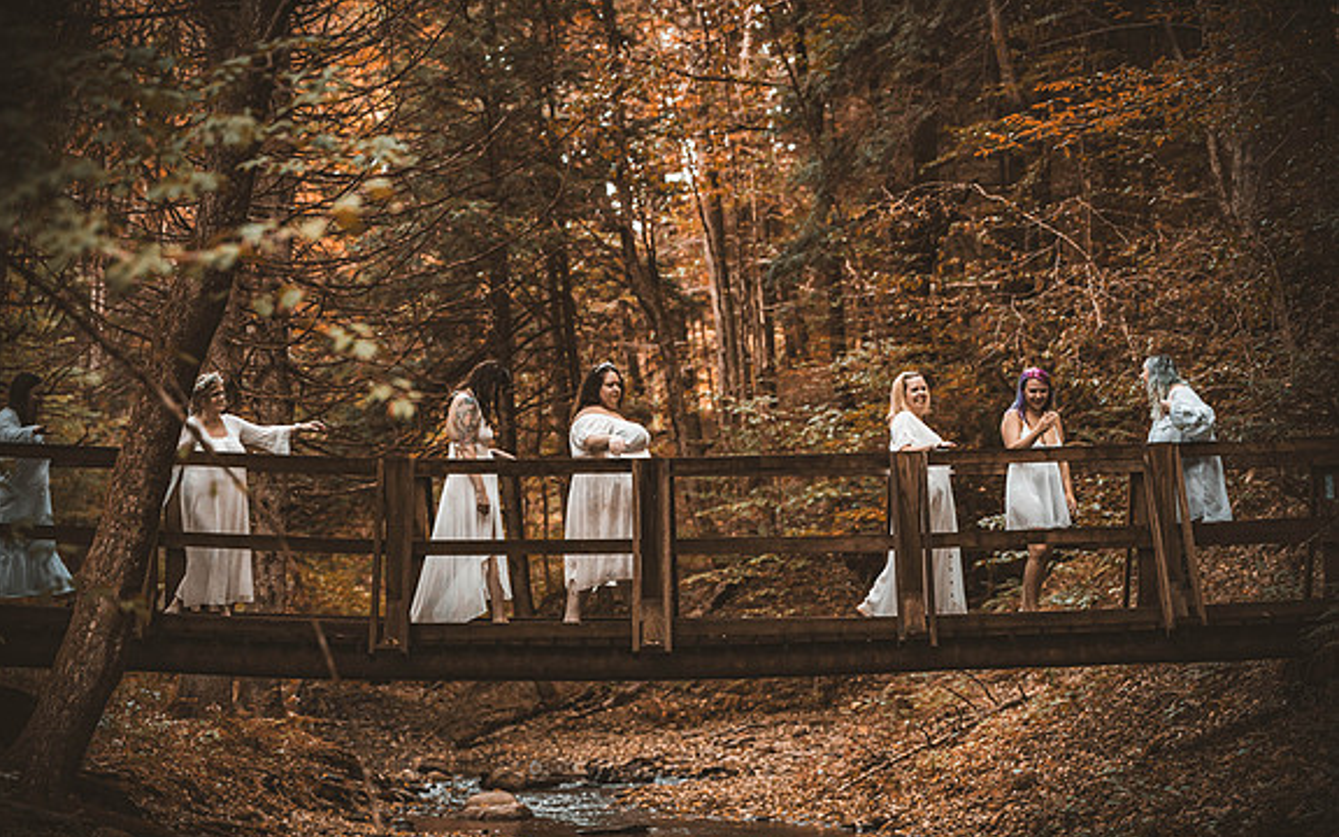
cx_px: 667
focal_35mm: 80
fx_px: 2919
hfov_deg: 25.8
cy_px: 443
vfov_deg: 16.3
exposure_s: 1/250
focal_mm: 78
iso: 1250
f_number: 2.8
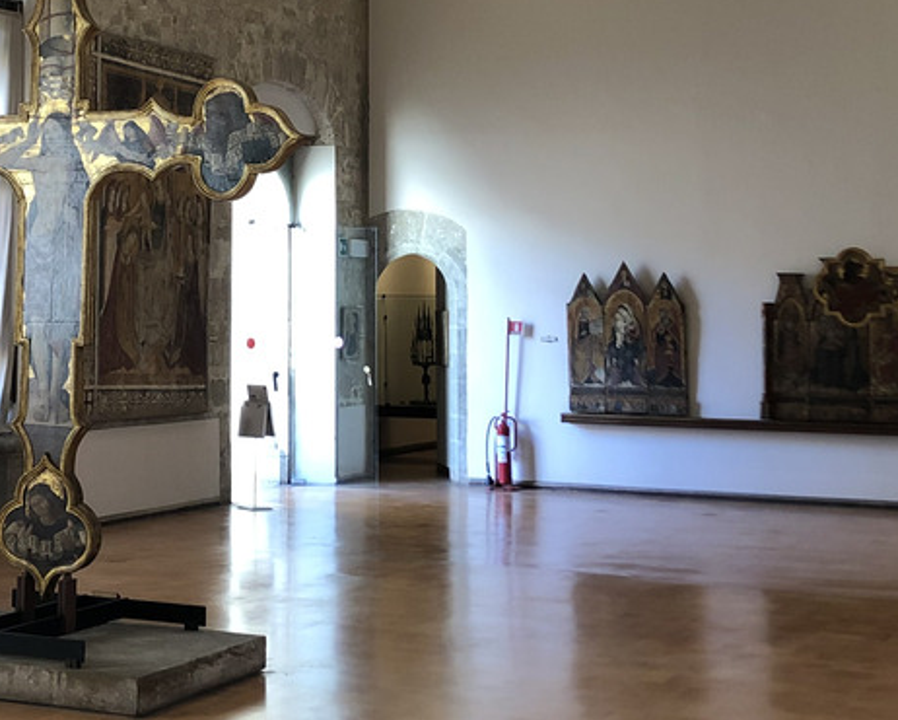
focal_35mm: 71
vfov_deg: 21.4
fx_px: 1888
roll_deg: +0.4
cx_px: 220
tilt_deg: +3.5
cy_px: 195
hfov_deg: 26.4
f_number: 1.8
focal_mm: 4
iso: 40
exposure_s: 1/20
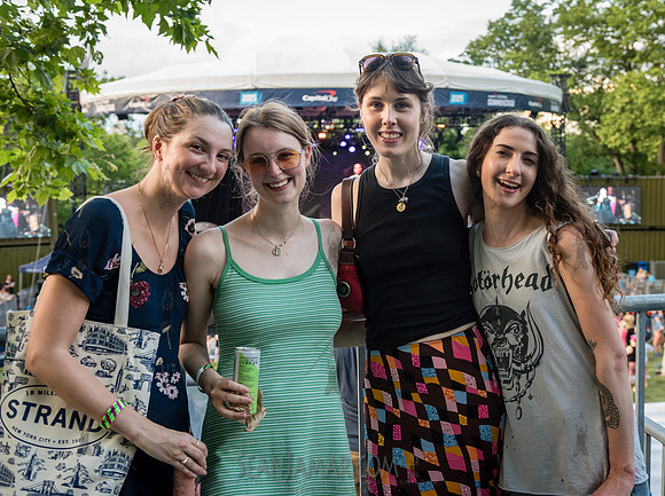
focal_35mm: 38
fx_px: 737
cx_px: 396
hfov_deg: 48.3
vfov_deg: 37.2
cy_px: 239
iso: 1000
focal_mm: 32
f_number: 3.5
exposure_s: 1/160
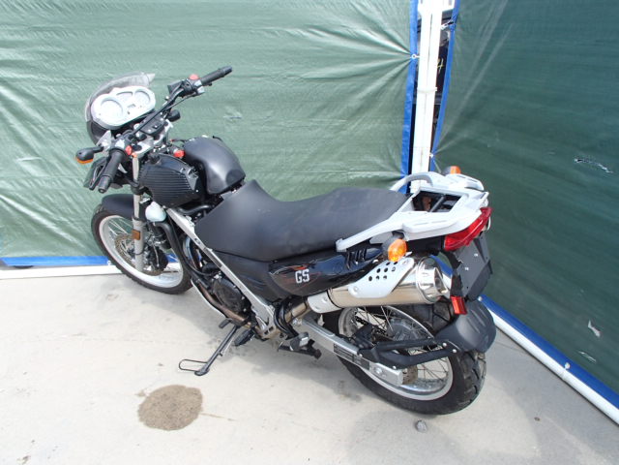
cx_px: 310
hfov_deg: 63.4
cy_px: 232
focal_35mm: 28
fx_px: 501
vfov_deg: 49.7
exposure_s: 1/200
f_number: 3.9
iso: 100
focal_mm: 5
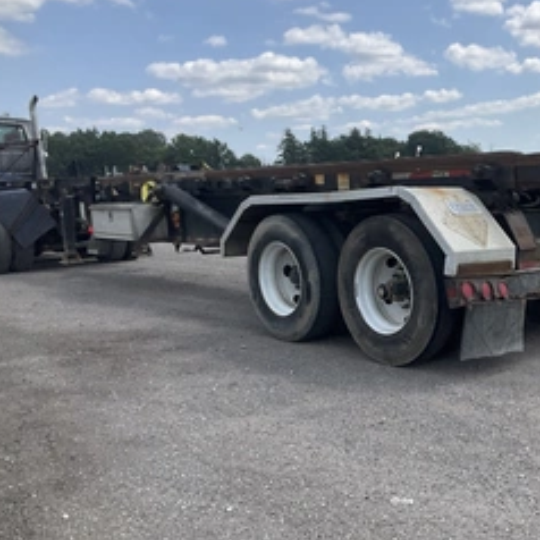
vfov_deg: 39.2
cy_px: 275
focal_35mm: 43
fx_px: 759
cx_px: 420
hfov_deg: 38.0
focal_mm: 3
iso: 25
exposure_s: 1/1848
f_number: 1.8
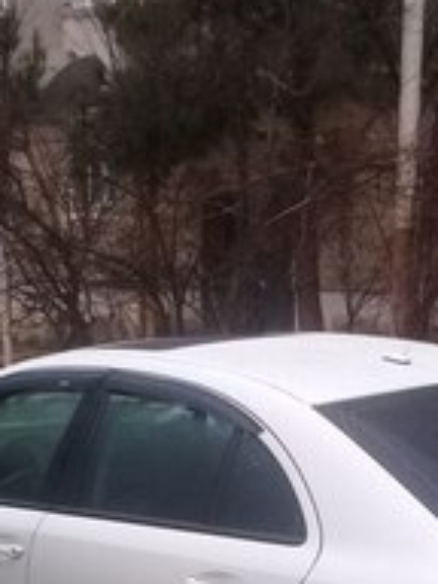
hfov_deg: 18.4
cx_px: 201
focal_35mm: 80
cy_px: 663
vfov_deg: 22.8
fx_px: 1350
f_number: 2.2
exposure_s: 1/40
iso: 100
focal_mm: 3.3
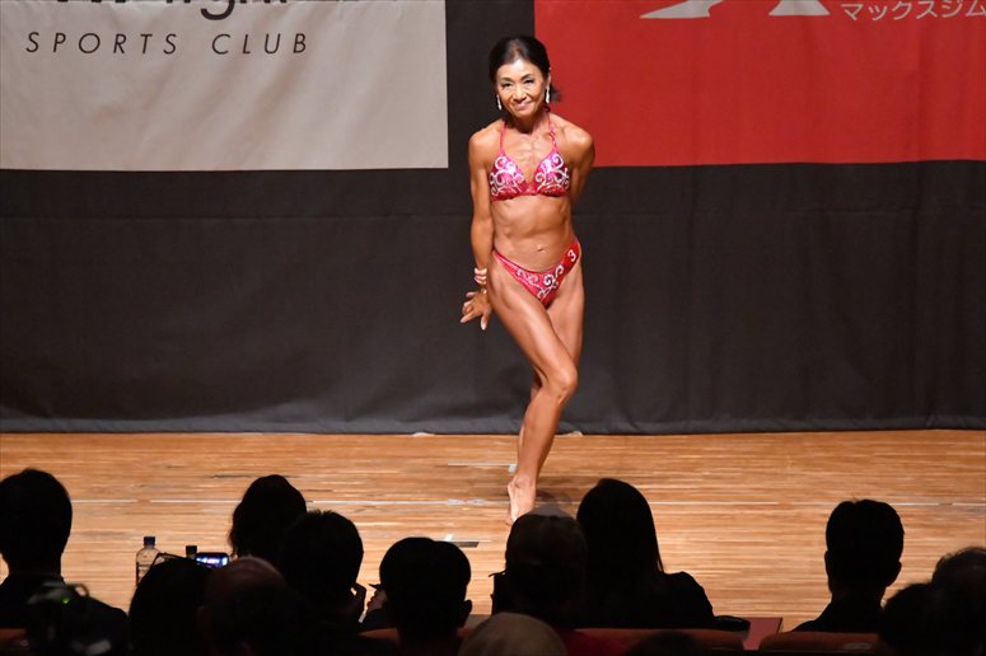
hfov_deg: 7.6
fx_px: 7391
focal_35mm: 270
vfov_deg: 5.1
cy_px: 328
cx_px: 493
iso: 12800
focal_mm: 180
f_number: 5.6
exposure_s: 1/400
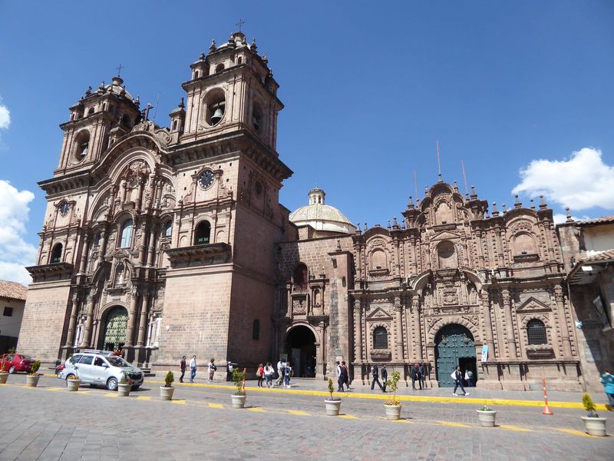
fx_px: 443
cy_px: 230
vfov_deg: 54.9
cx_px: 307
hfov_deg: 69.4
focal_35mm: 25
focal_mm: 4.3
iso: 80
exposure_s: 1/640
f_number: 3.3
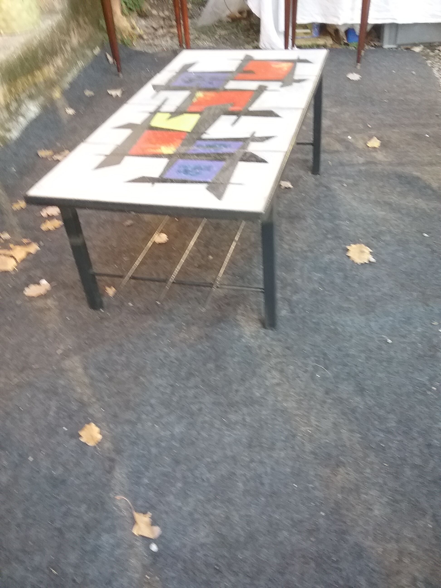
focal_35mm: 31
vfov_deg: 58.4
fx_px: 527
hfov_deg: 45.4
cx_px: 220
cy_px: 294
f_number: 2.2
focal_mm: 3.3
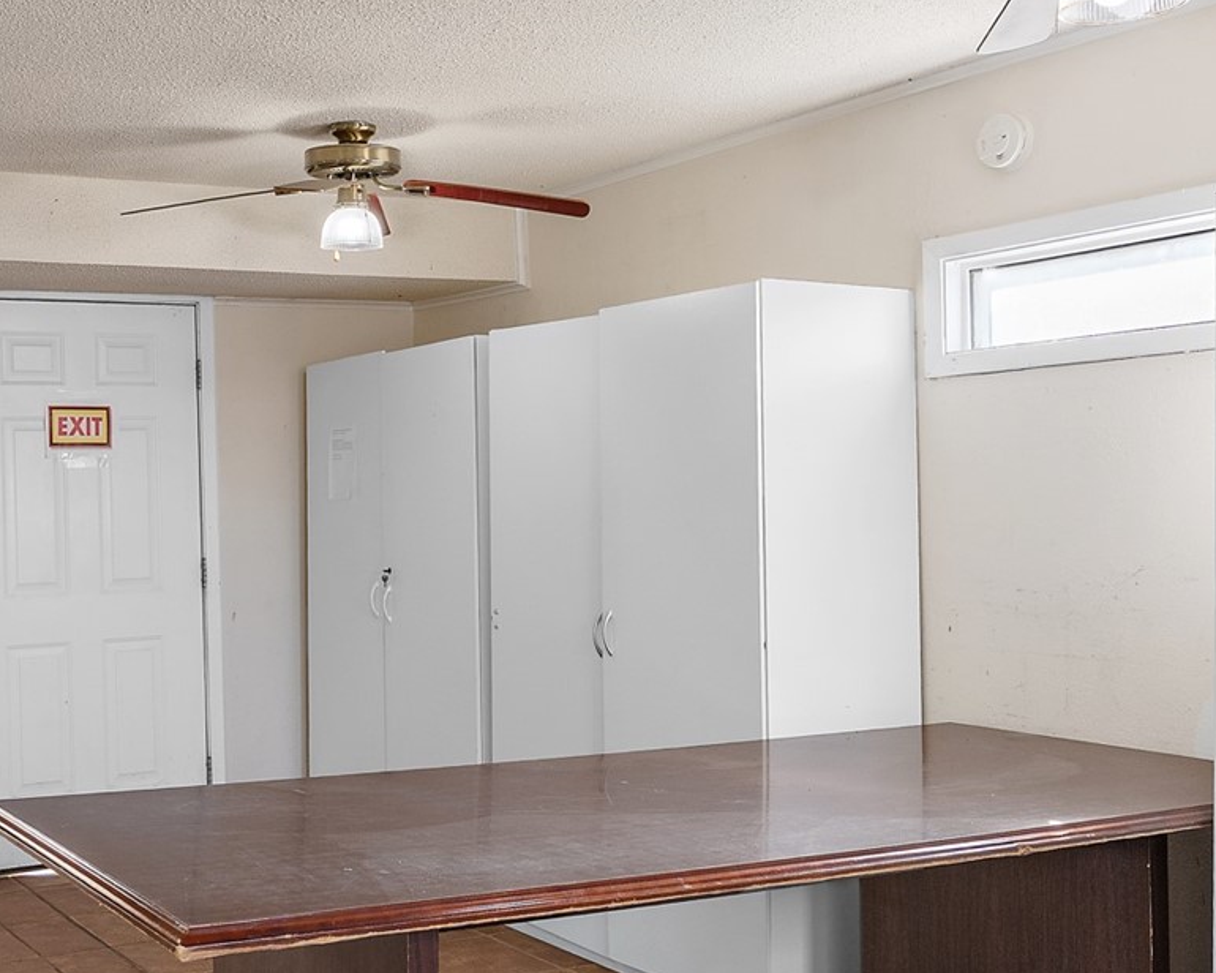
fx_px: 1620
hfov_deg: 40.2
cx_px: 324
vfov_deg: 33.3
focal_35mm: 45
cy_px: 582
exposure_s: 1/1.67
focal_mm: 17
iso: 400
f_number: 10
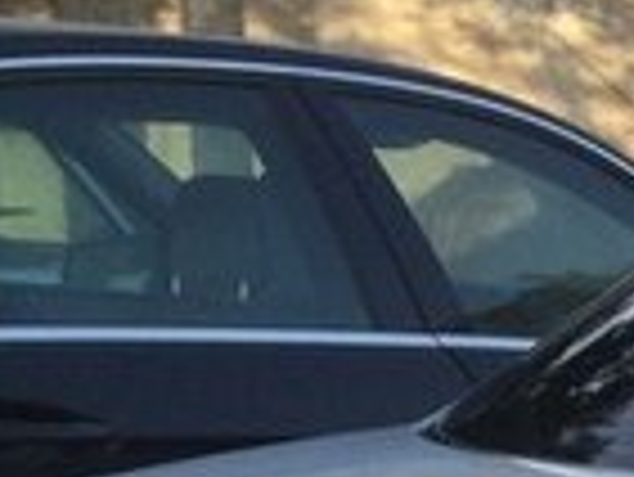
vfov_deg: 10.3
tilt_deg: -16.8
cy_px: 880
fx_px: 2493
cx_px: 1403
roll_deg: -2.0
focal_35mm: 136
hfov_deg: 12.2
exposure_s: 1/348
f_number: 2.2
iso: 32
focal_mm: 4.15
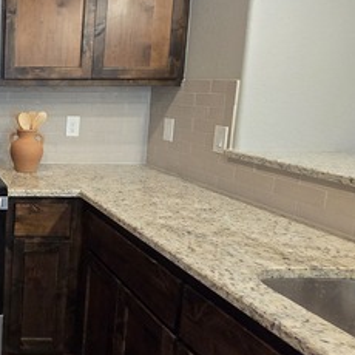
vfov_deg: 50.7
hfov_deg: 37.3
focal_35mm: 32
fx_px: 371
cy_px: 140
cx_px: -80
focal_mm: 2.2
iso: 500
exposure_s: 1/60
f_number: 2.2
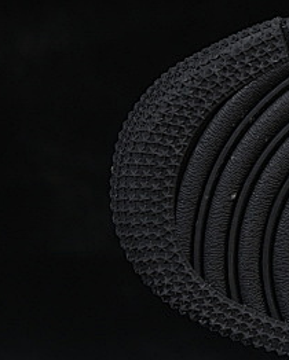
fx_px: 3097
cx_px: 640
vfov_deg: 6.7
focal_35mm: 290
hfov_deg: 5.2
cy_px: 65
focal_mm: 50
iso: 160
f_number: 6.3
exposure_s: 1/60
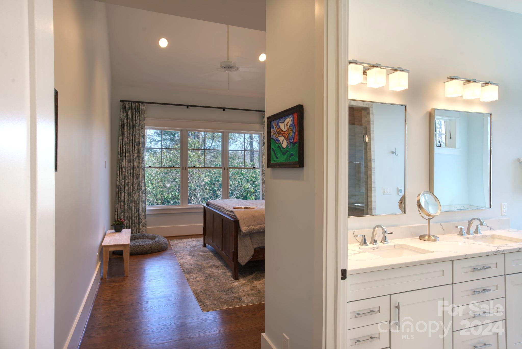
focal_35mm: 22
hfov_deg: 78.5
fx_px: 319
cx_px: 261
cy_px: 174
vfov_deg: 57.3
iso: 200
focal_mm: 22
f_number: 10
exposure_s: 1/5
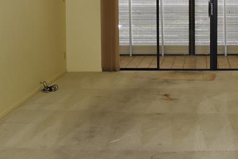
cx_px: 193
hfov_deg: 27.5
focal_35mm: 72
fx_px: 476
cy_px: 14
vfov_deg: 18.6
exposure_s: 1/80
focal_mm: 18
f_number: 4.5
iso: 800
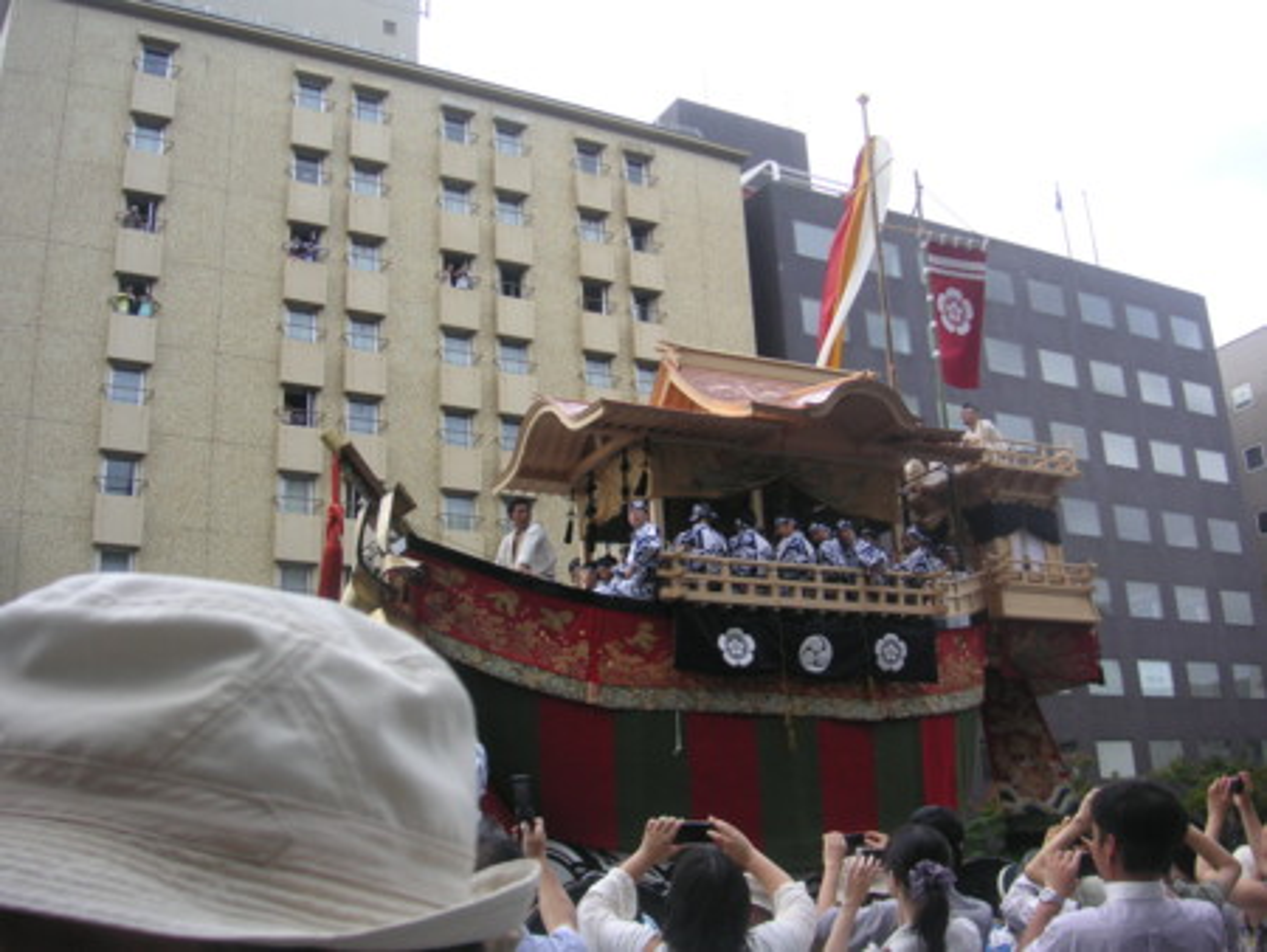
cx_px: 634
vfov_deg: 38.7
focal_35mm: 37
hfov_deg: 50.1
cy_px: 476
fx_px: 1355
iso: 50
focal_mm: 6.1
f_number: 2.8
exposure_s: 1/500
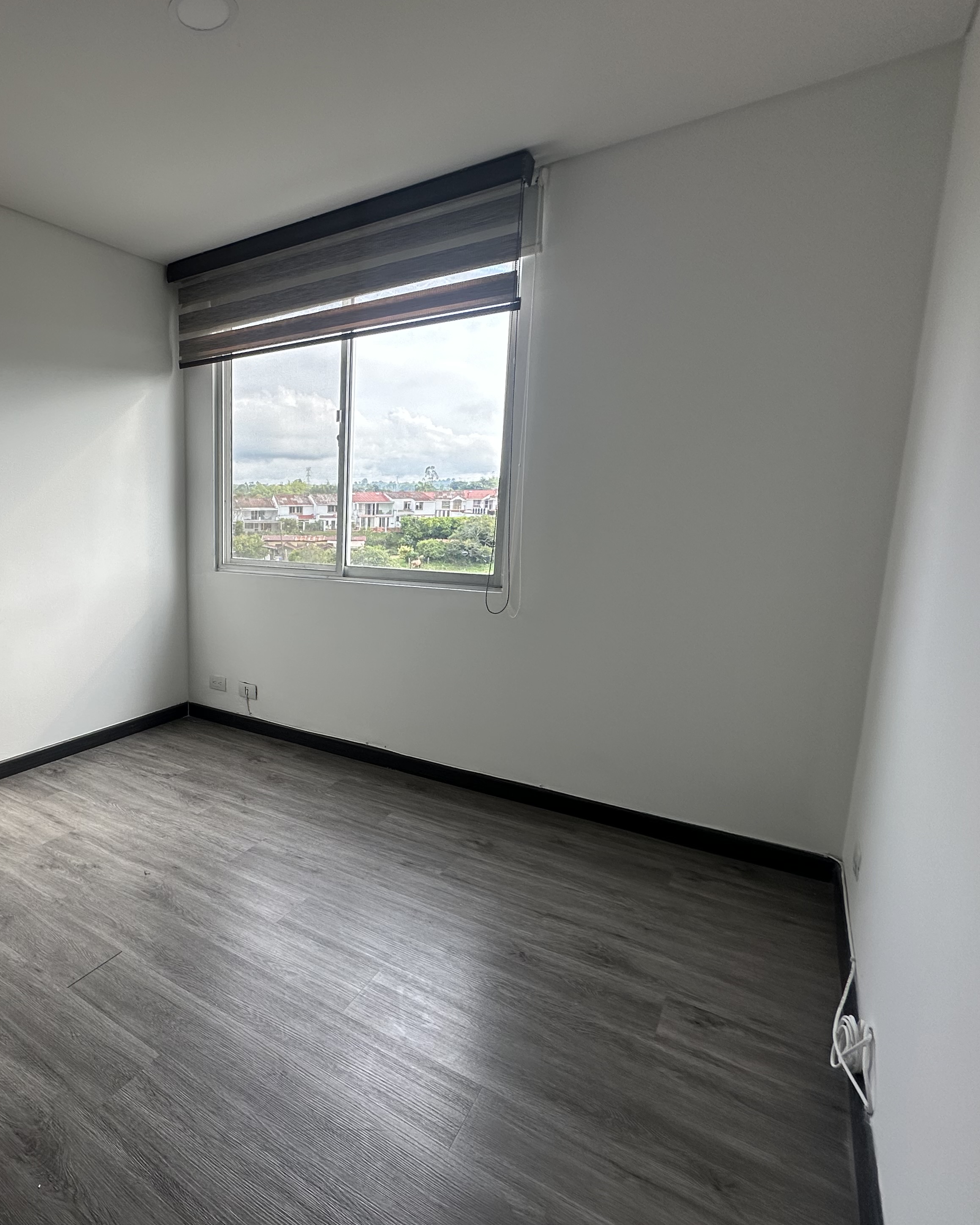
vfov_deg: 83.3
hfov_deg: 65.9
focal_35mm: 19
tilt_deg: -7.7
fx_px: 689
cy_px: 618
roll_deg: -1.3
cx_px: 230
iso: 40
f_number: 2.2
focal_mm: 2.22
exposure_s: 1/340
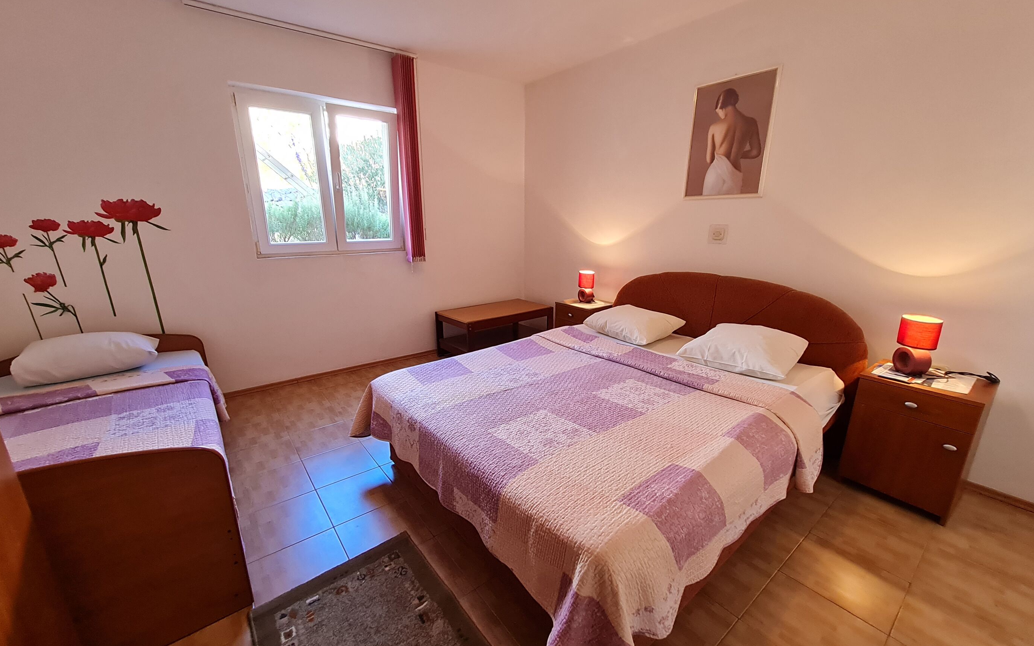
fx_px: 394
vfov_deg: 78.6
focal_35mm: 14
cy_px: 336
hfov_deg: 105.3
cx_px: 517
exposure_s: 1/50
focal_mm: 1.74
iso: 200
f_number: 2.2
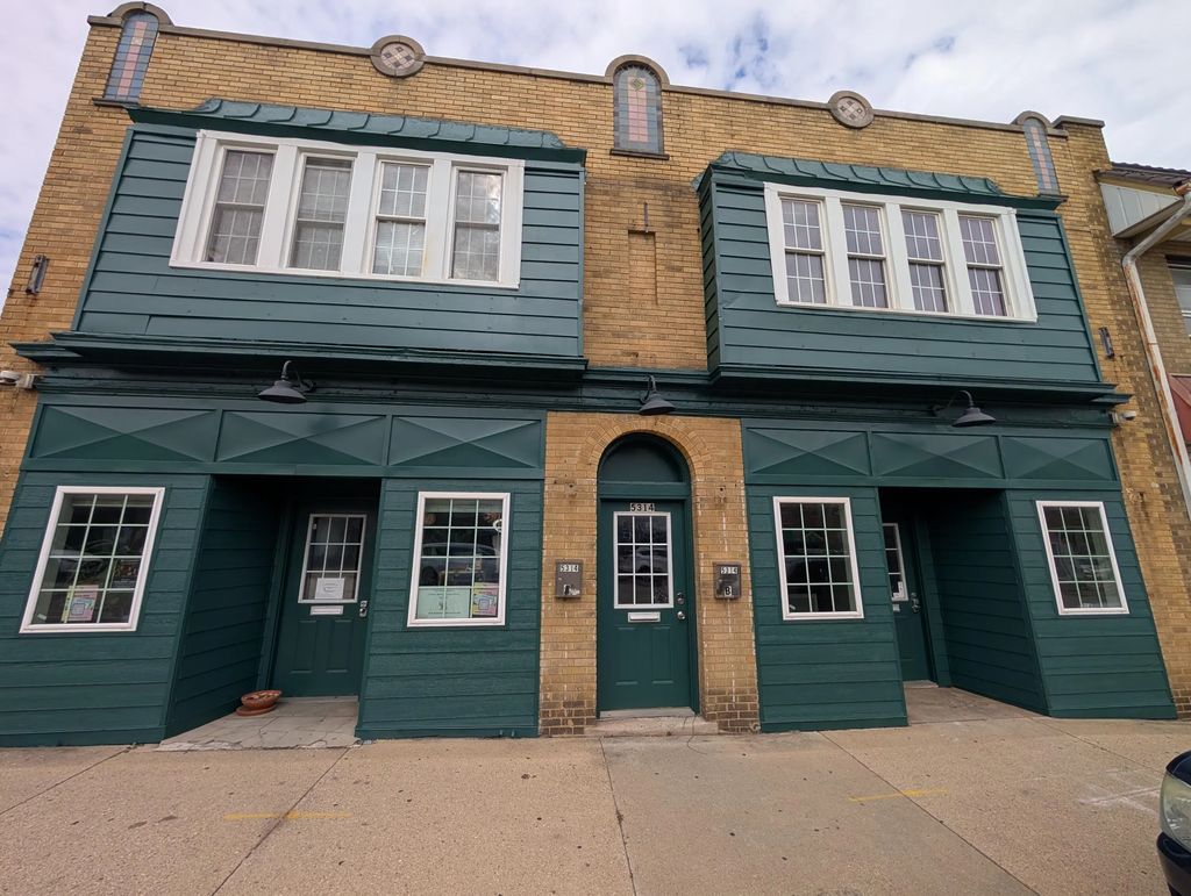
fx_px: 413
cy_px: 448
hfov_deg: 110.5
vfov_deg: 94.6
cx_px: 596
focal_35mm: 12
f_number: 1.7
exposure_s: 1/2252
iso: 54
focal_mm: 2.02
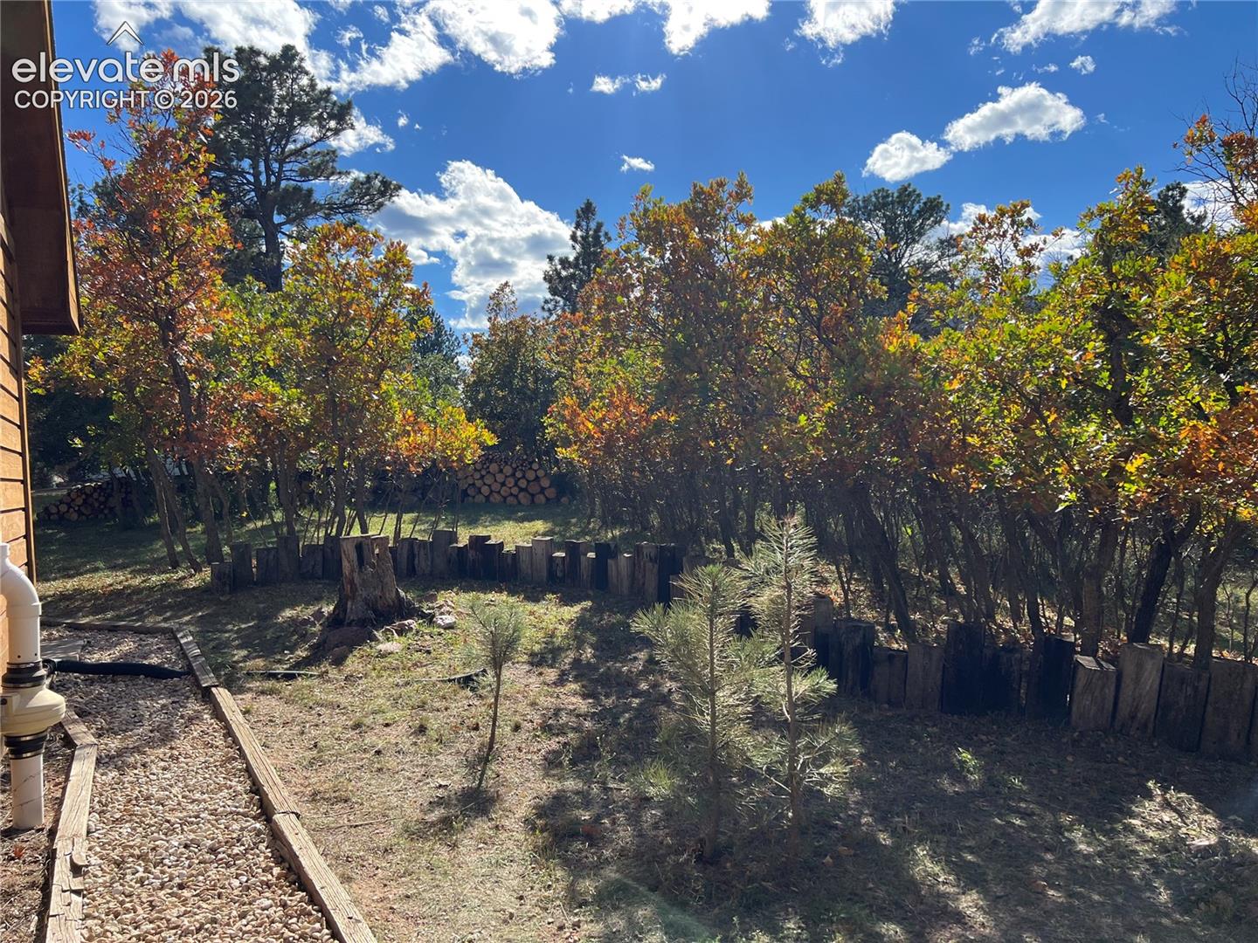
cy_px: 472
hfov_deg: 67.3
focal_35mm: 26
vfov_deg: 53.1
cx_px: 629
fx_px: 945
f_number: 1.5
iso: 50
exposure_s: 1/3077
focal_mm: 5.7
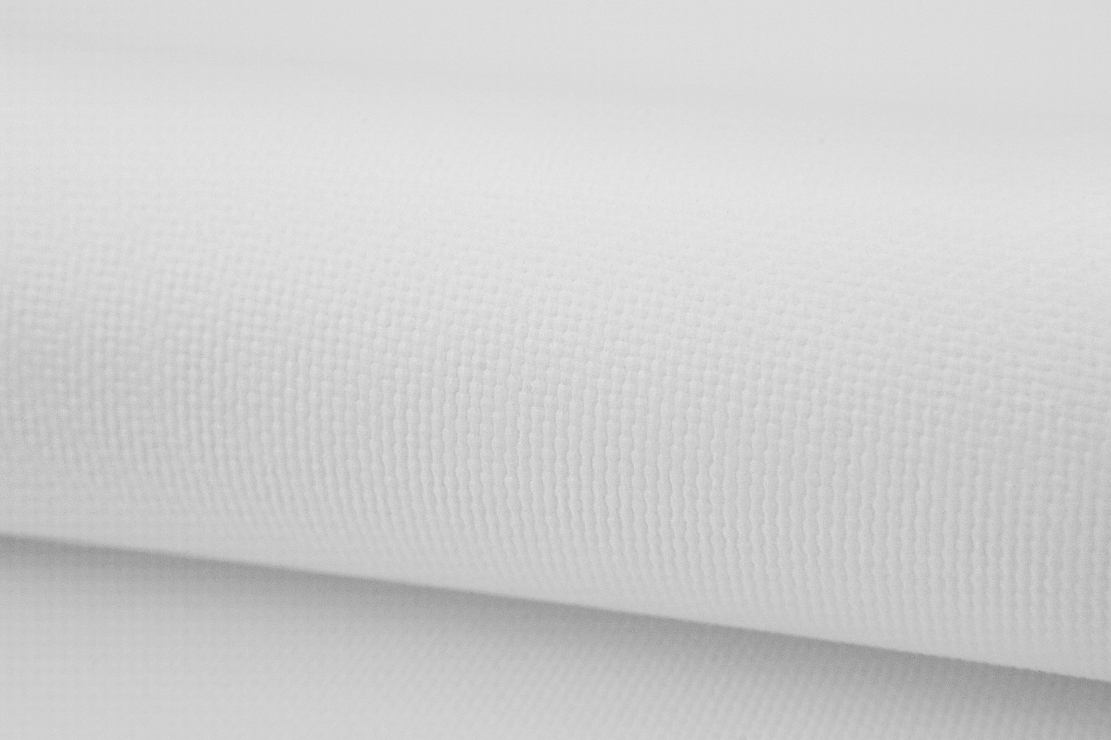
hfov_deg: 35.1
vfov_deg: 23.8
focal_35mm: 57
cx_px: 556
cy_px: 370
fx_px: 1759
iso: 100
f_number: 16
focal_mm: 38
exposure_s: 1/6
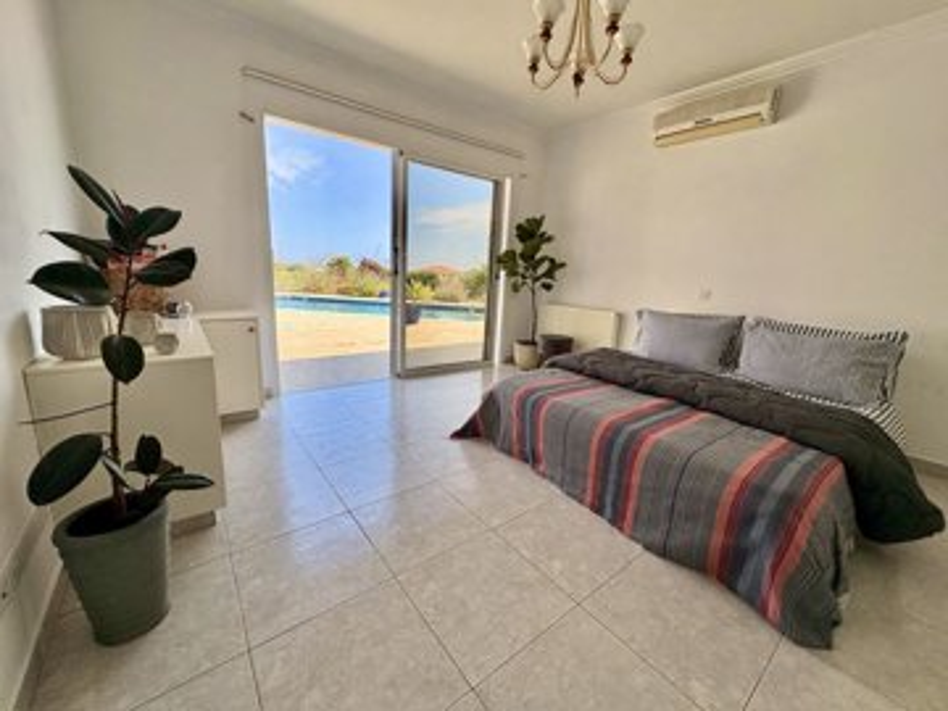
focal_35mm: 14
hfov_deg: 102.1
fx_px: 383
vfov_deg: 85.7
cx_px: 474
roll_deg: -2.1
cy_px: 356
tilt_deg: -12.0
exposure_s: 1/858
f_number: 2.2
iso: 64
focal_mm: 2.22
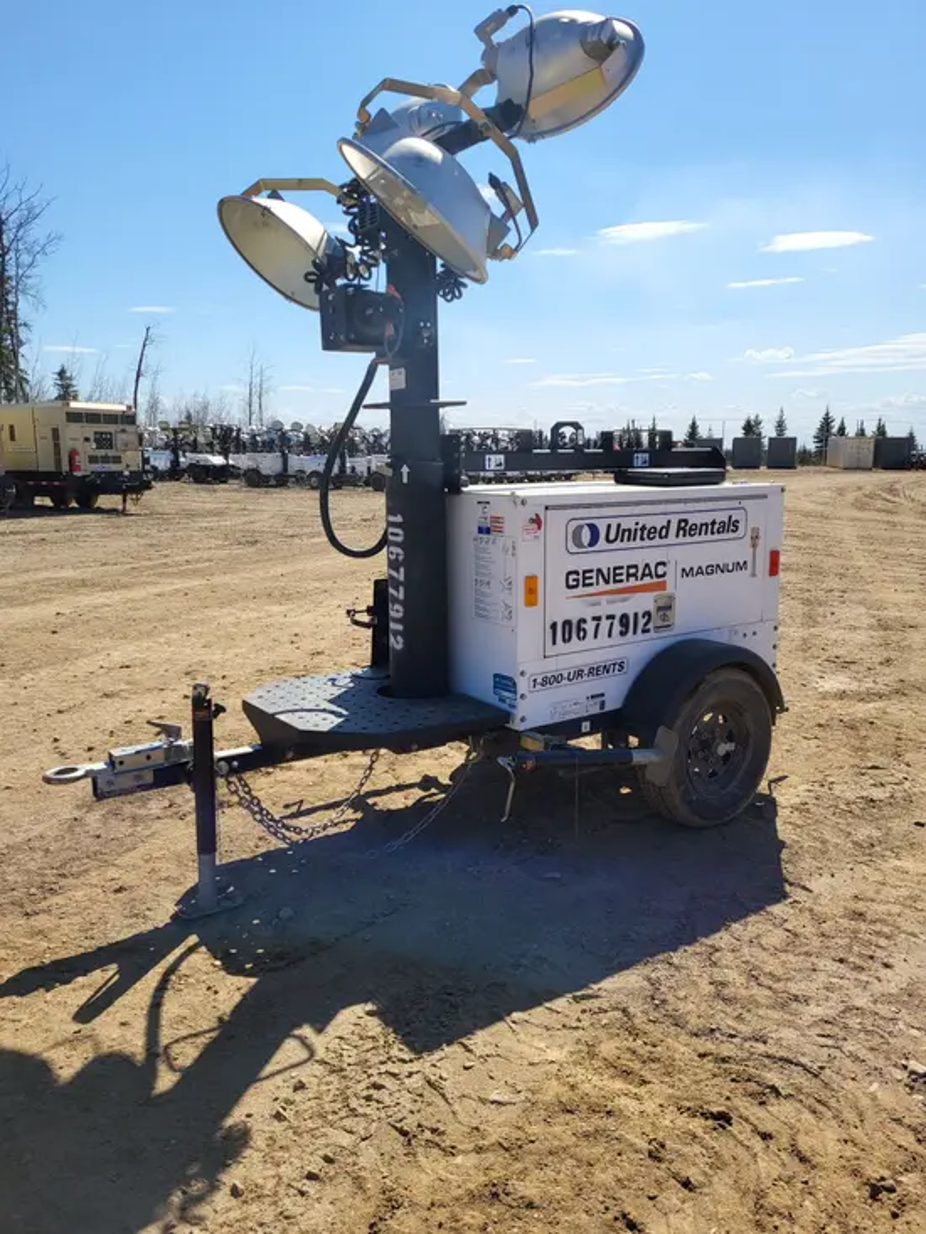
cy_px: 617
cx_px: 463
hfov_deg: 53.1
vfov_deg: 67.3
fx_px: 927
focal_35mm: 26
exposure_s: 1/2775
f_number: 1.8
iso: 40
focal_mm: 5.4
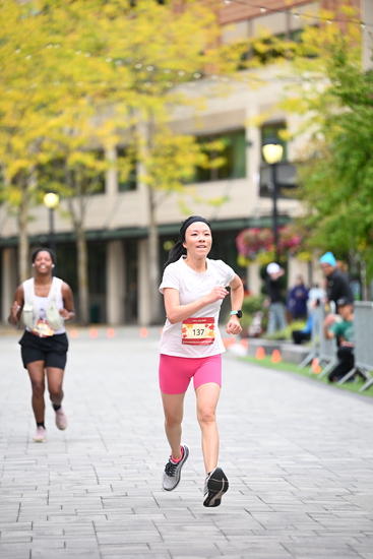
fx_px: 2330
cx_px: 186
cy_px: 280
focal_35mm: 150
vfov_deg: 13.7
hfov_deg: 9.2
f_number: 2.8
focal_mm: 150
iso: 640
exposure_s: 1/1600
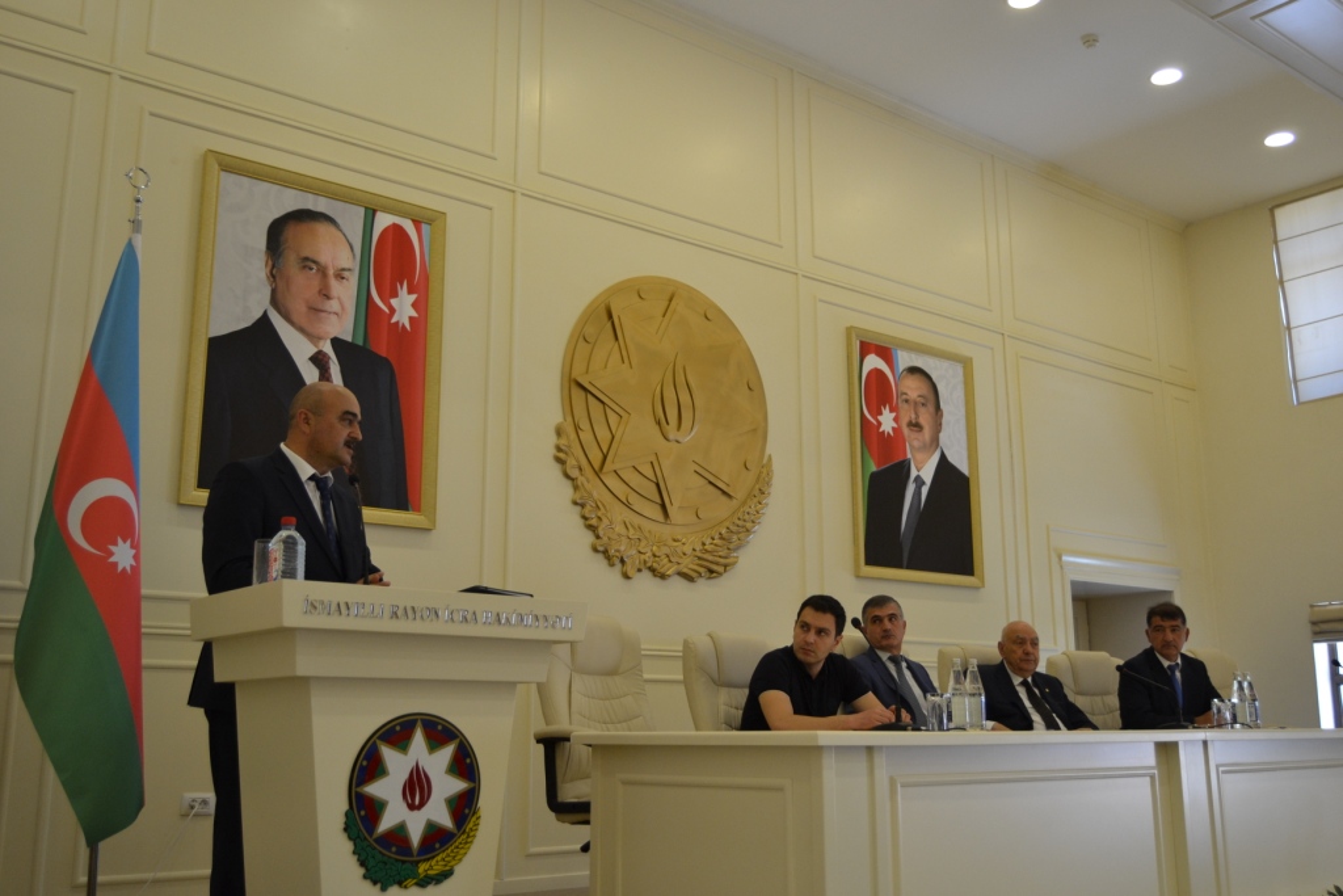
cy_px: 448
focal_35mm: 34
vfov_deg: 38.4
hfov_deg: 55.1
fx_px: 1287
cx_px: 672
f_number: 3.8
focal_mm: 23
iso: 560
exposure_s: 1/60
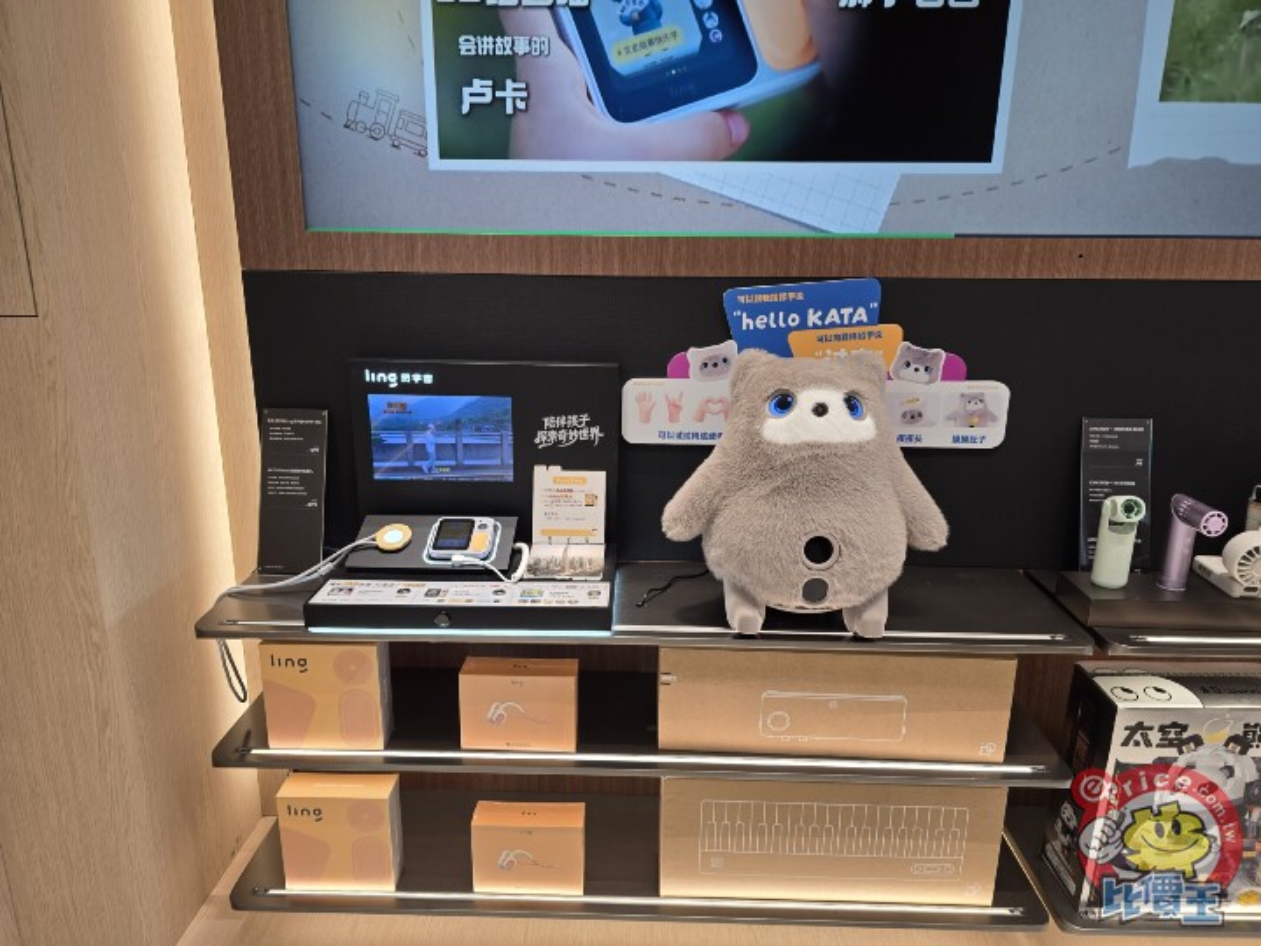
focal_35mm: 23
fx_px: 838
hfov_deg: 73.9
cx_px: 630
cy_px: 473
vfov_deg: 58.9
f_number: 1.7
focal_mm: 6.3
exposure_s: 1/100
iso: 64
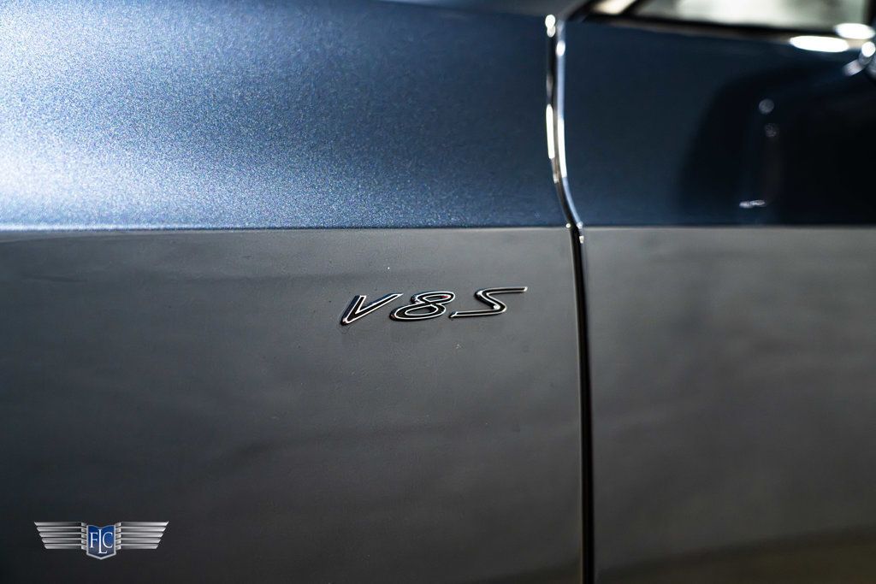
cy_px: 292
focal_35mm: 54
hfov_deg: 36.9
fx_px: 1314
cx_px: 438
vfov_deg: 25.1
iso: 1250
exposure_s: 1/80
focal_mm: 54
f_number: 4
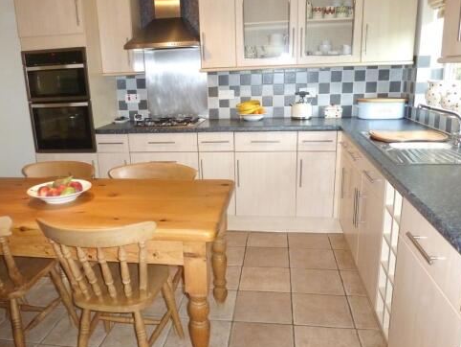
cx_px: 201
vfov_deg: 48.2
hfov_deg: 61.4
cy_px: 185
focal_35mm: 29
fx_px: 386
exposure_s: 1/60
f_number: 3.3
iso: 320
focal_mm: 4.3
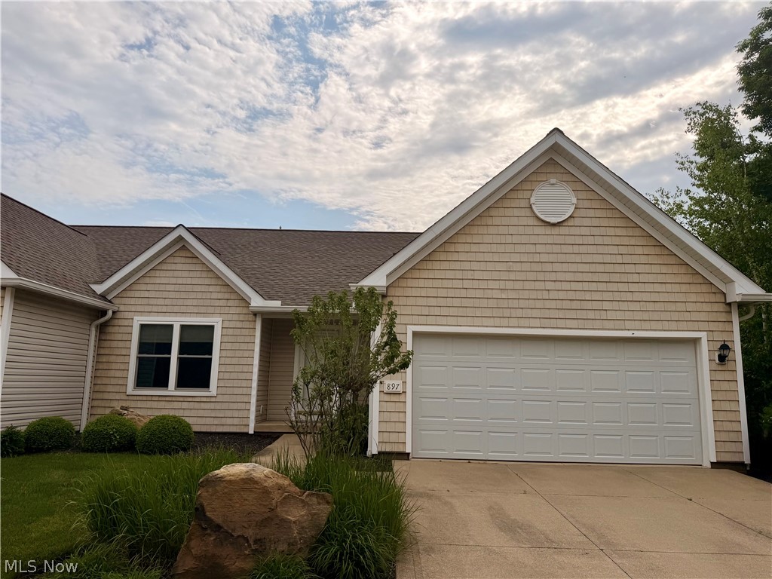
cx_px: 386
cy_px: 290
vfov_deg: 56.8
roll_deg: -1.0
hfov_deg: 71.6
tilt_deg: +9.3
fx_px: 535
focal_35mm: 24
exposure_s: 1/14286
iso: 80
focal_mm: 6.76
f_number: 1.78
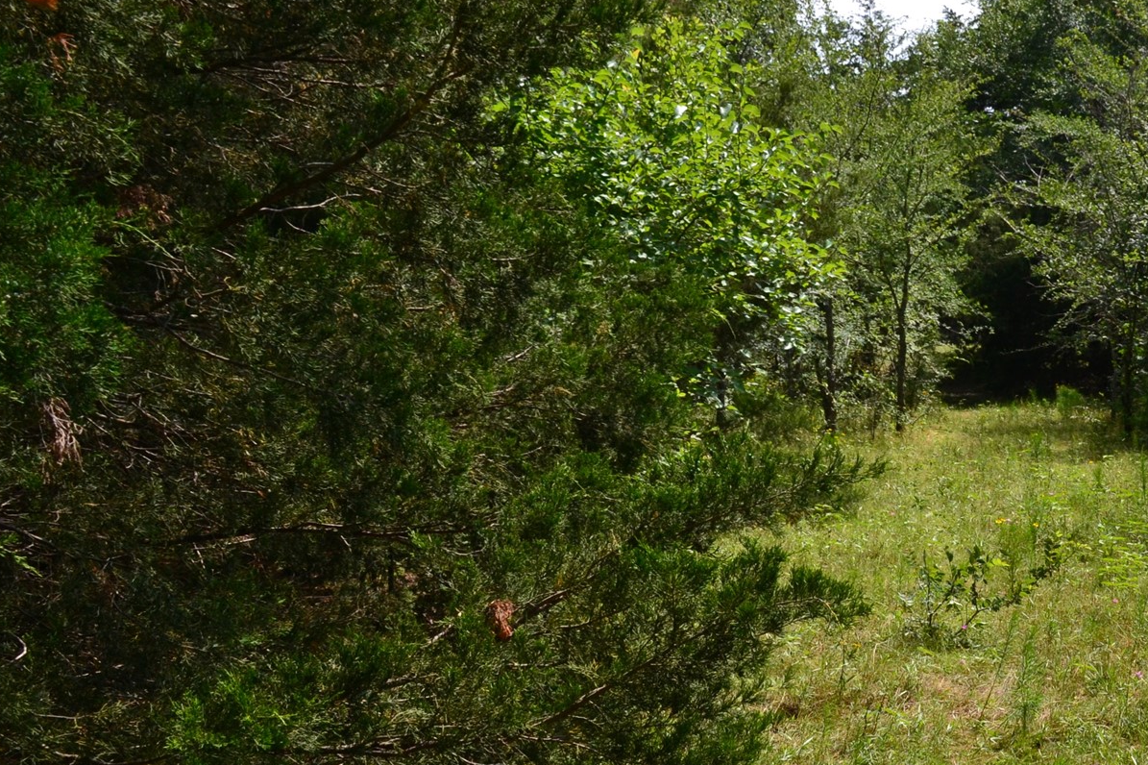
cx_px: 967
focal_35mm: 60
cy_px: 476
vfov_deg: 22.6
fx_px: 1913
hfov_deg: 32.2
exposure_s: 1/400
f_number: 11
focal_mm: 22
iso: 400
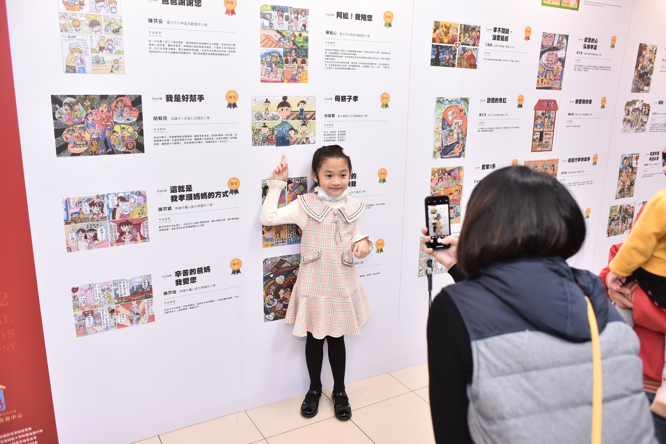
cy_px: 222
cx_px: 333
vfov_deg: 35.1
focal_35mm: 38
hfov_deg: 50.7
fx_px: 703
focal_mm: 38
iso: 1250
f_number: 3.5
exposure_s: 1/200
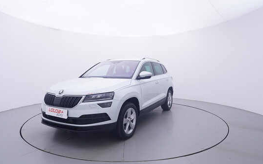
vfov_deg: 52.0
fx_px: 169
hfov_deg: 75.9
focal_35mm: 24
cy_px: 82
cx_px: 130
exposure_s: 1/80
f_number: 5
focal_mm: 15
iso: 200
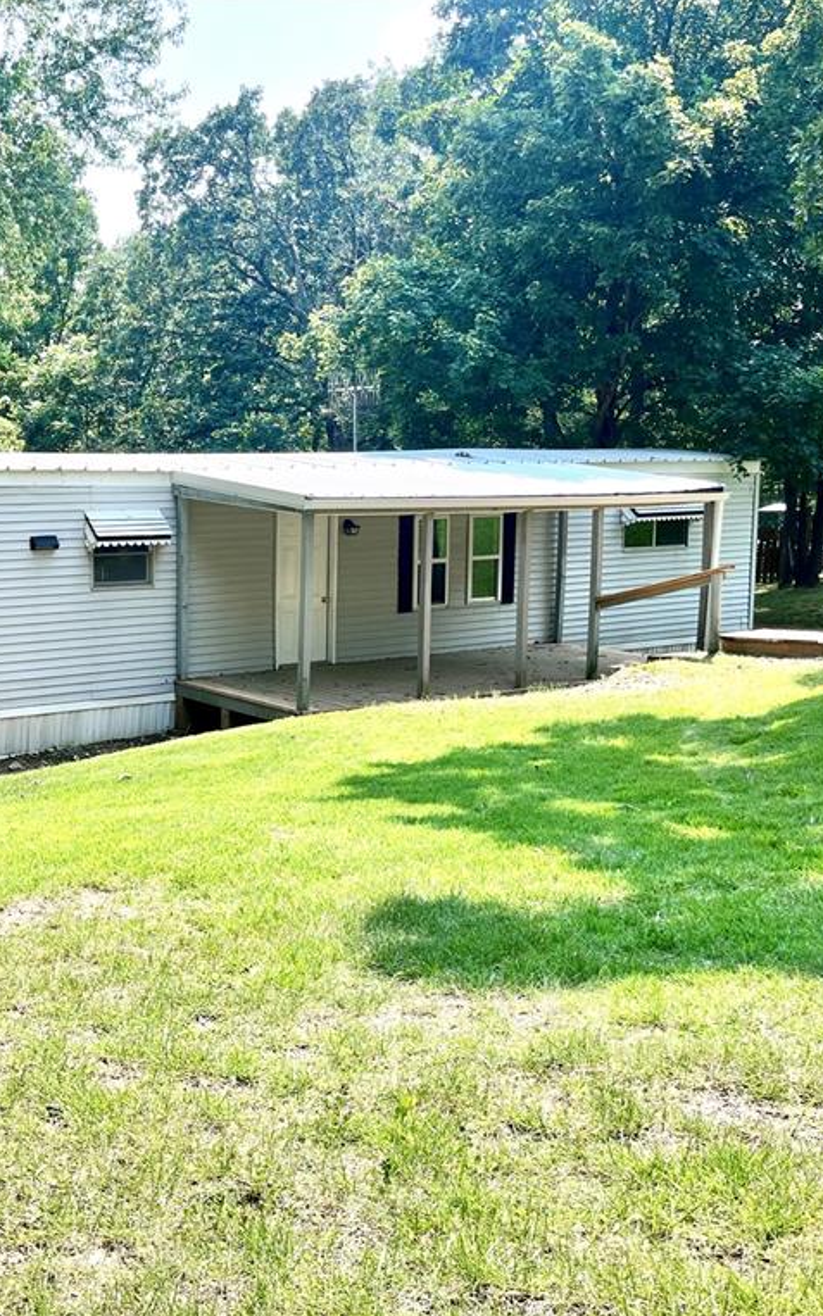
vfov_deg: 52.7
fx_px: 1328
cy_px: 657
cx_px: 128
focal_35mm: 37
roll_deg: +0.6
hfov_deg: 33.1
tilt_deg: -7.8
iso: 50
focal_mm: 5.1
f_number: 1.6
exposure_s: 1/1018
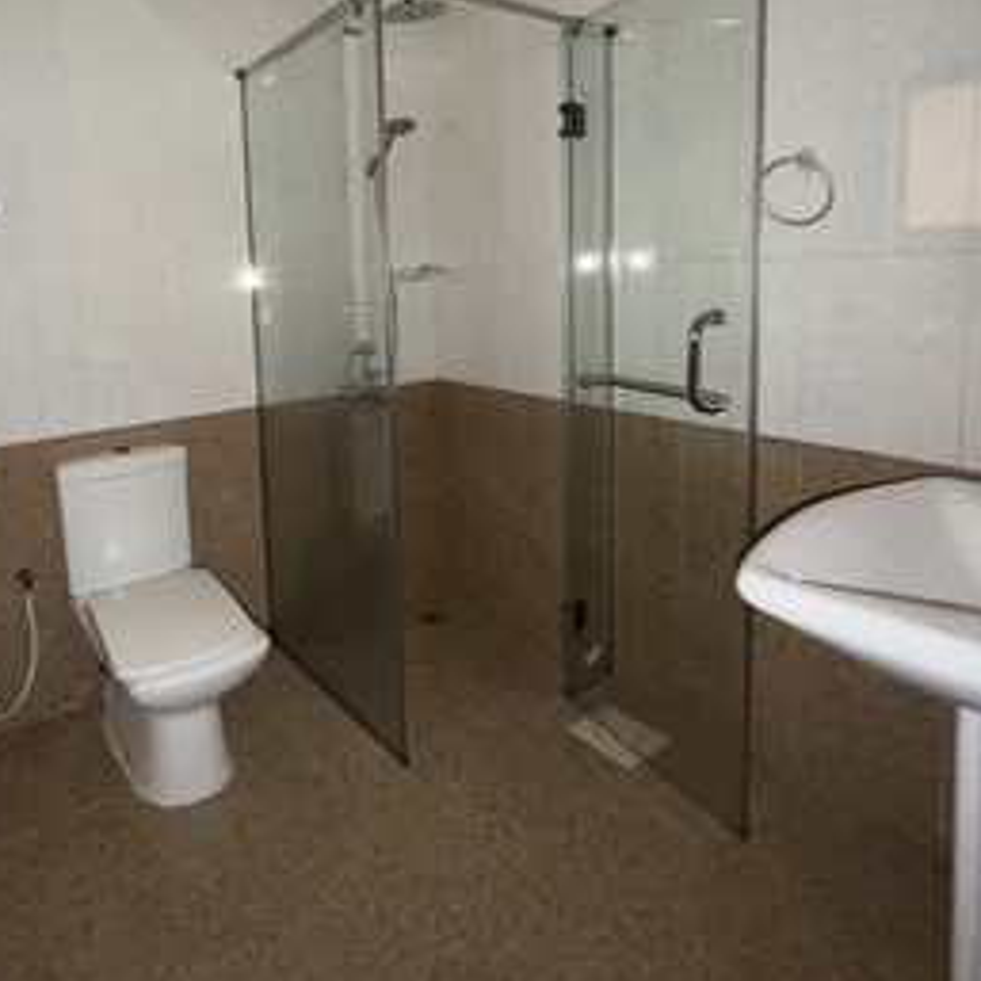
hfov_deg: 67.8
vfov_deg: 68.0
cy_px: 338
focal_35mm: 22
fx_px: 705
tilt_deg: -5.5
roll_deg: +2.5
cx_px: 330
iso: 320
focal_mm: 2.22
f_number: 2.2
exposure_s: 1/30
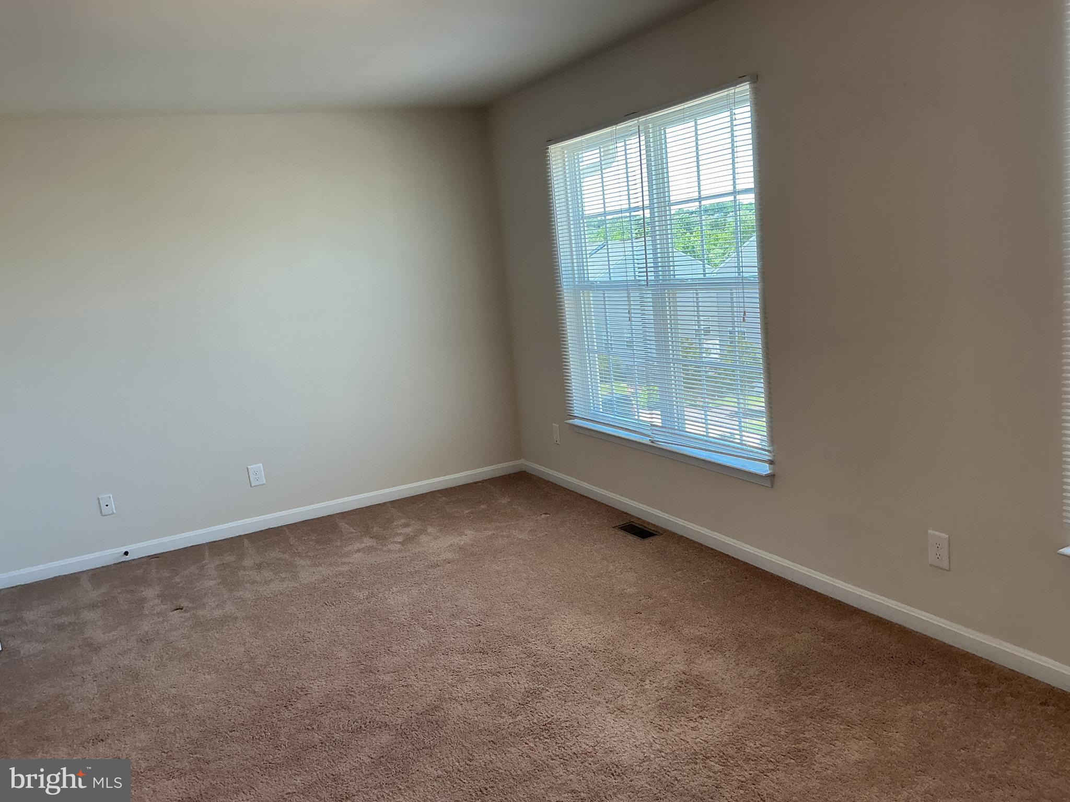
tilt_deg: -9.4
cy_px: 401
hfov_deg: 61.7
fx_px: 896
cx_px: 535
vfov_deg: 48.2
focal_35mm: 29
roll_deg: +6.0
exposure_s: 1/120
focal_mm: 3
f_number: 1.8
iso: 40
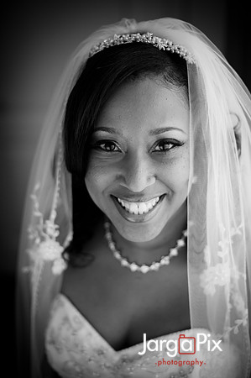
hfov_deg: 26.9
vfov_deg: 39.6
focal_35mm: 50
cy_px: 189
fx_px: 524
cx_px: 126
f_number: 2
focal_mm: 50
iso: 1600
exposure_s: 1/125
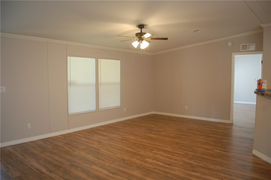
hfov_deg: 67.4
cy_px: 90
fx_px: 203
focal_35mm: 27
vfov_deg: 47.8
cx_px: 136
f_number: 3.5
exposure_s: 1/30
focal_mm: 18
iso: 400
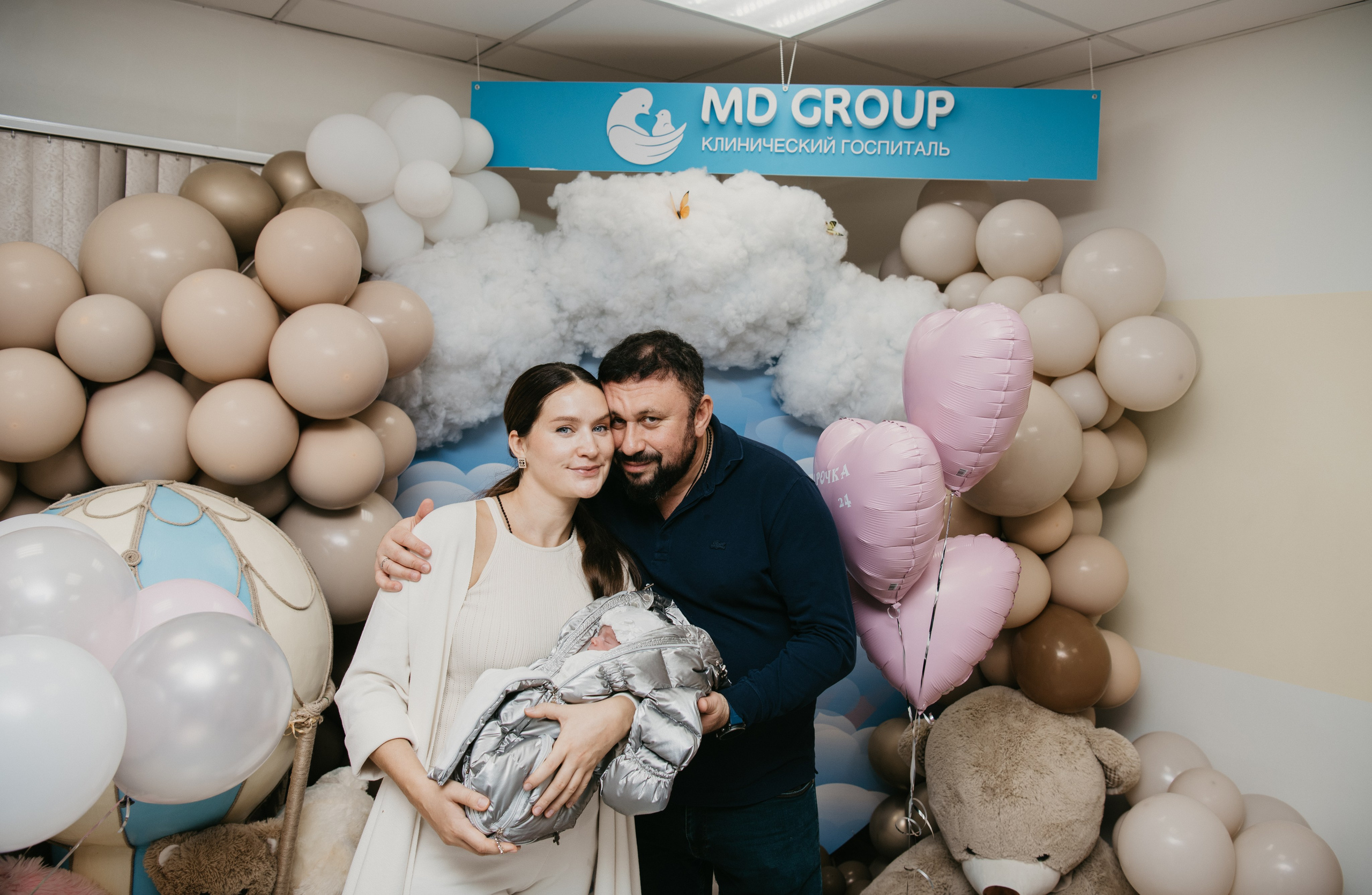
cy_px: 423
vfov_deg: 45.0
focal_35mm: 29
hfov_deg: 64.8
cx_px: 707
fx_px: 1080
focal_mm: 27
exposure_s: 1/160
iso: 125
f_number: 4
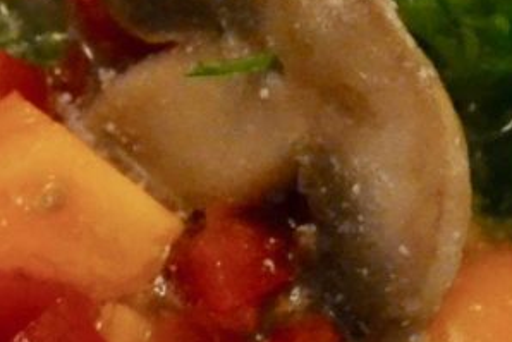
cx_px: 234
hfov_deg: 8.2
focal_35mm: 251
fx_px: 3571
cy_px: 58
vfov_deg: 5.5
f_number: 4.2
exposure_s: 1/60
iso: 3200
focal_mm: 26
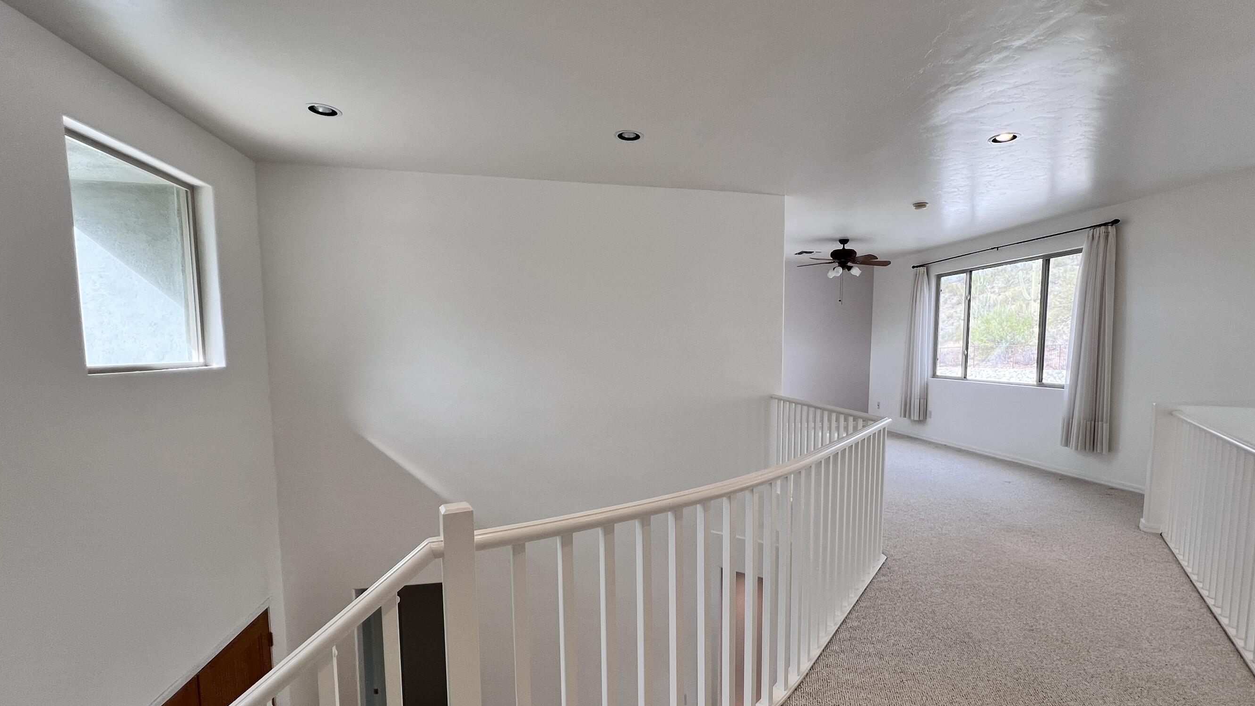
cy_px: 403
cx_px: 674
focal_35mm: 16
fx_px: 532
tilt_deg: -5.4
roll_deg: +0.1
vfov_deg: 66.8
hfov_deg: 99.2
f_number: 1.8
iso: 32
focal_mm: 1.57
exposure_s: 1/126
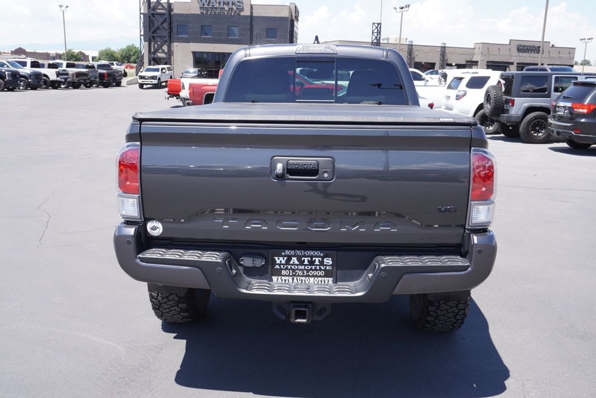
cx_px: 298
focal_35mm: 34
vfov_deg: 38.4
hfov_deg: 55.1
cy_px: 199
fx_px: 571
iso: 100
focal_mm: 23
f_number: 6.3
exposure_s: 1/160
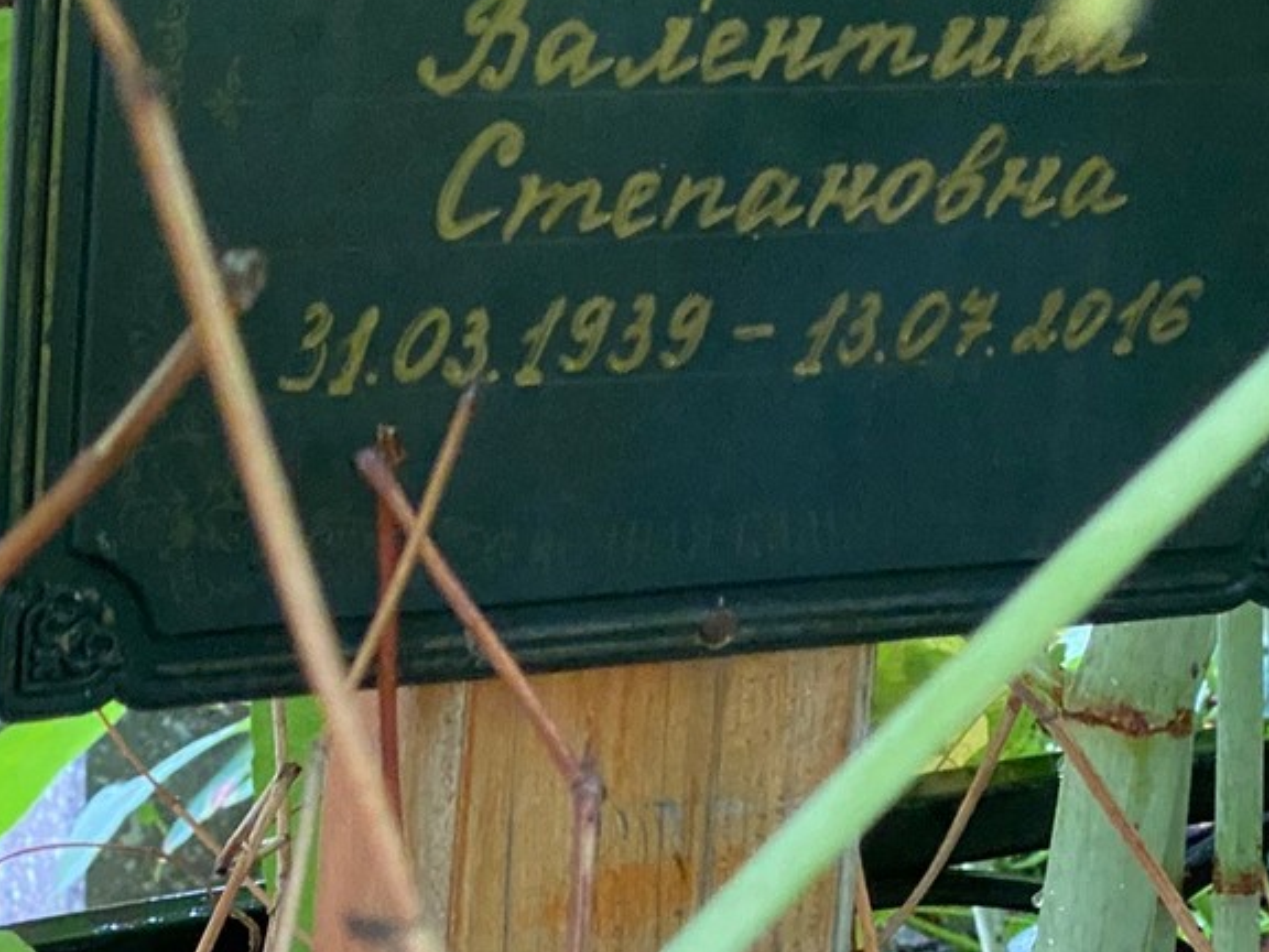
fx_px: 4766
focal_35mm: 130
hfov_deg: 15.1
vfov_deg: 11.4
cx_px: 335
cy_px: 450
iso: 640
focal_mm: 6
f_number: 2
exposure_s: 1/40
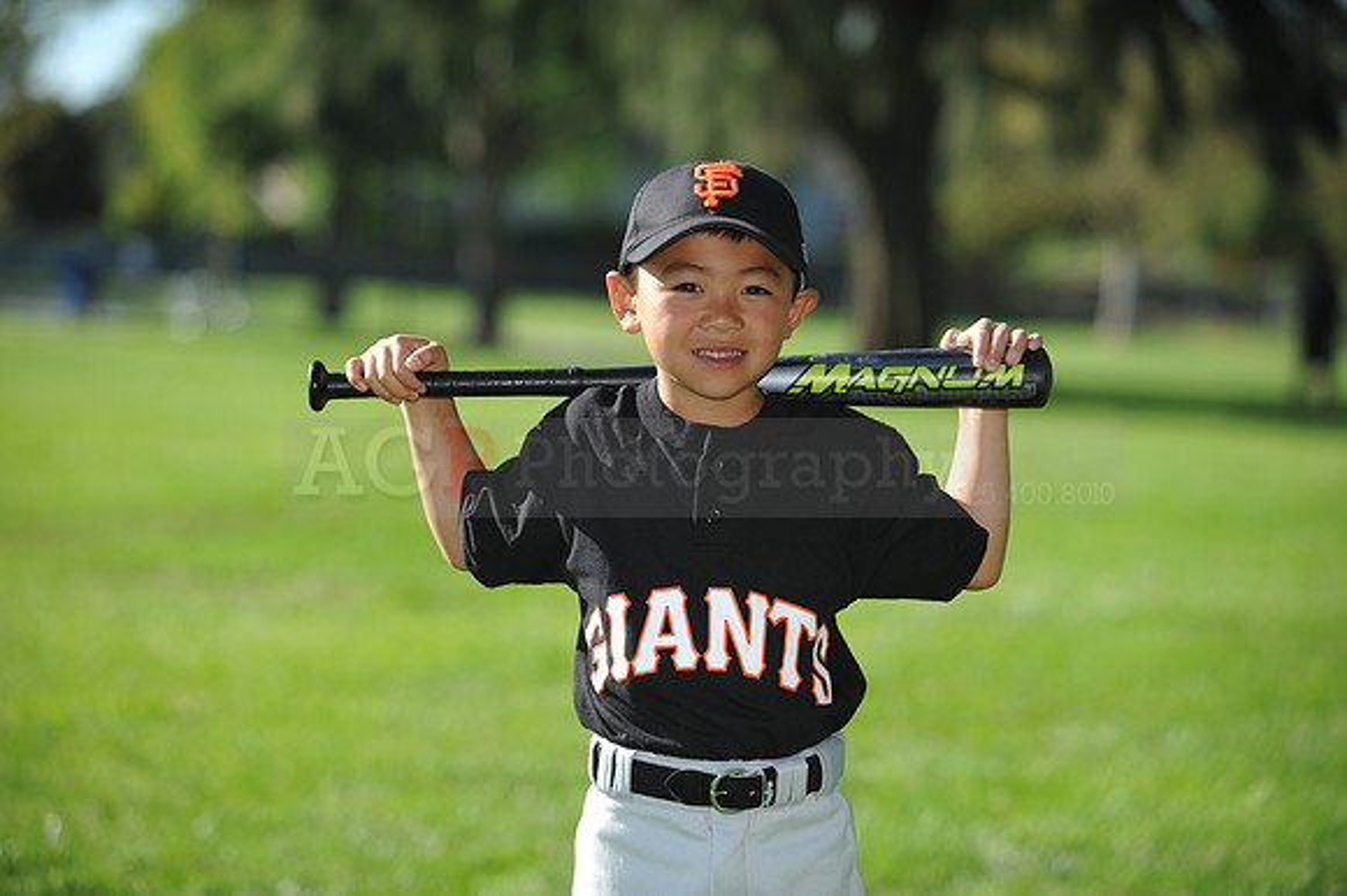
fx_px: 5048
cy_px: 448
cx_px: 674
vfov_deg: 10.1
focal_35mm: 135
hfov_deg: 15.2
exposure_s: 1/1000
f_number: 4
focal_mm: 135
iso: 200
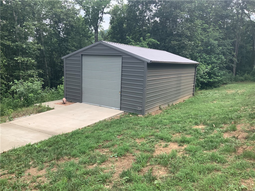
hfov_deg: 61.7
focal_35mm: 29
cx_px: 128
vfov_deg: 48.2
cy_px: 96
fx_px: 214
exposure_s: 1/446
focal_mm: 3
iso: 16
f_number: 1.8
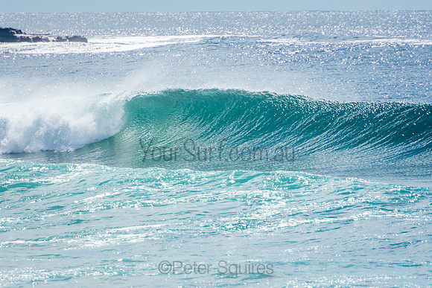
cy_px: 144
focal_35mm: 600
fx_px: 7201
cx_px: 216
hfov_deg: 3.4
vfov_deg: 2.3
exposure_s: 1/1250
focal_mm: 400
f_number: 5.6
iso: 180
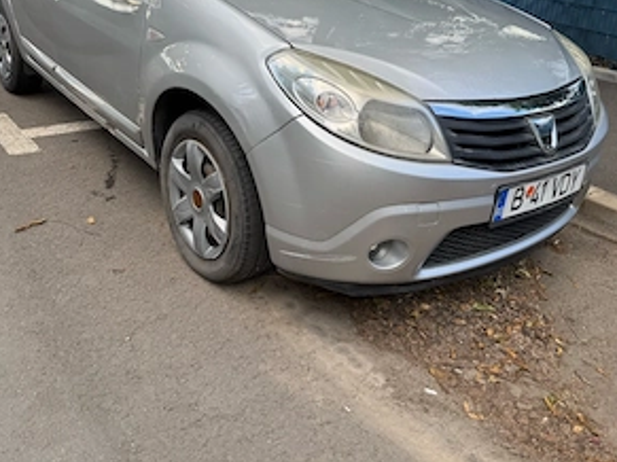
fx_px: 588
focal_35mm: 33
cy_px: 140
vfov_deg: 42.1
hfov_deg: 55.4
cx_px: 303
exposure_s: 1/464
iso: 80
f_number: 1.78
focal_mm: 6.76
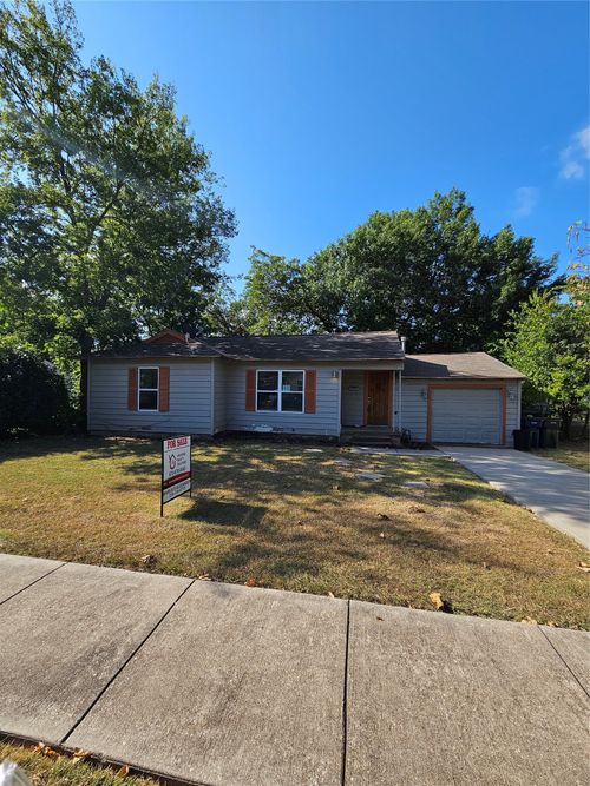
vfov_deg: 106.2
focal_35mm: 13
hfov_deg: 89.9
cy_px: 393
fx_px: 296
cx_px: 295
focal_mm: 2.2
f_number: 2.2
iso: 50
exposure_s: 1/1441
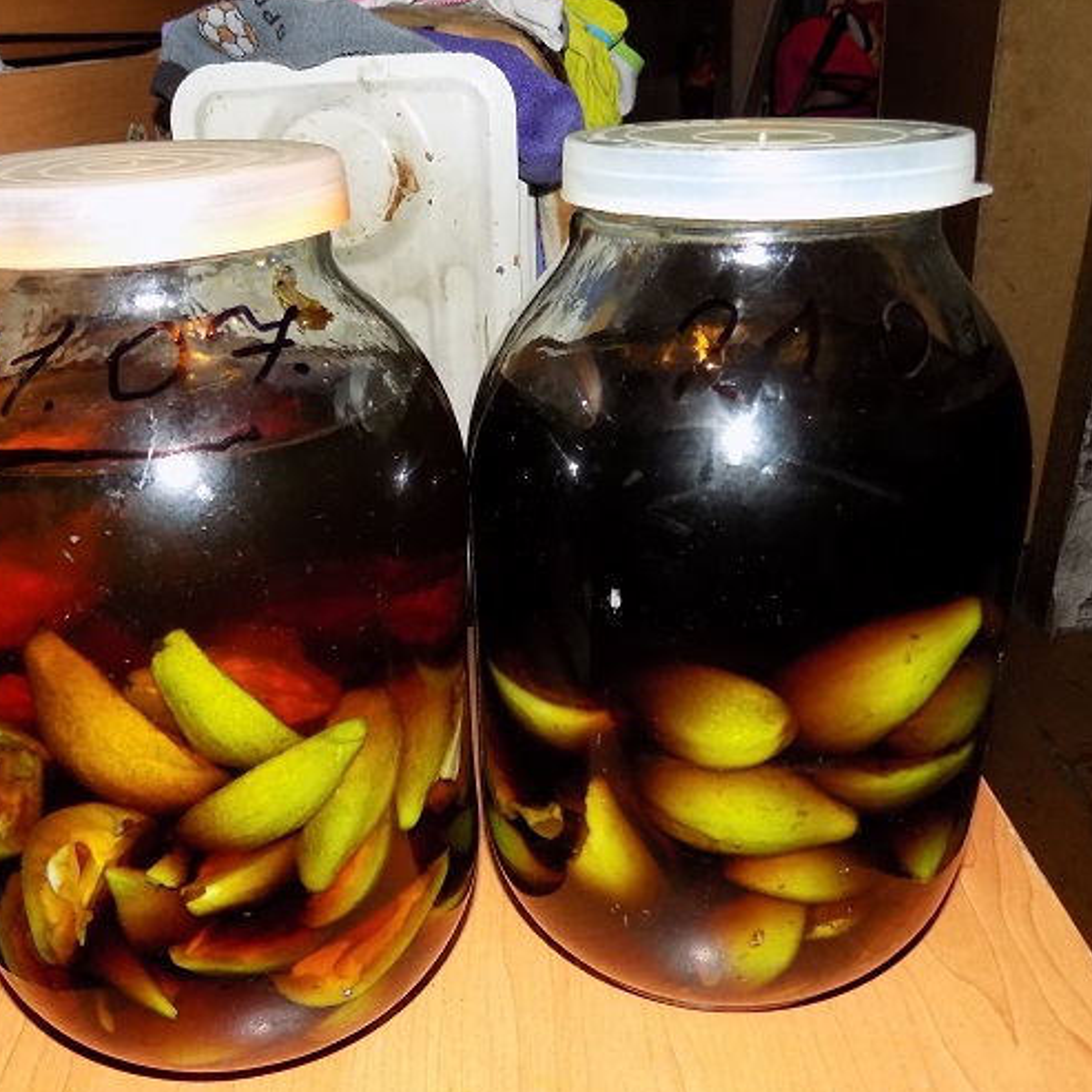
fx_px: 1178
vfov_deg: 49.6
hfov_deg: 49.6
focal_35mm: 33
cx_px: 463
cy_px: 618
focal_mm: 4
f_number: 3.1
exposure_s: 1/30
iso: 200
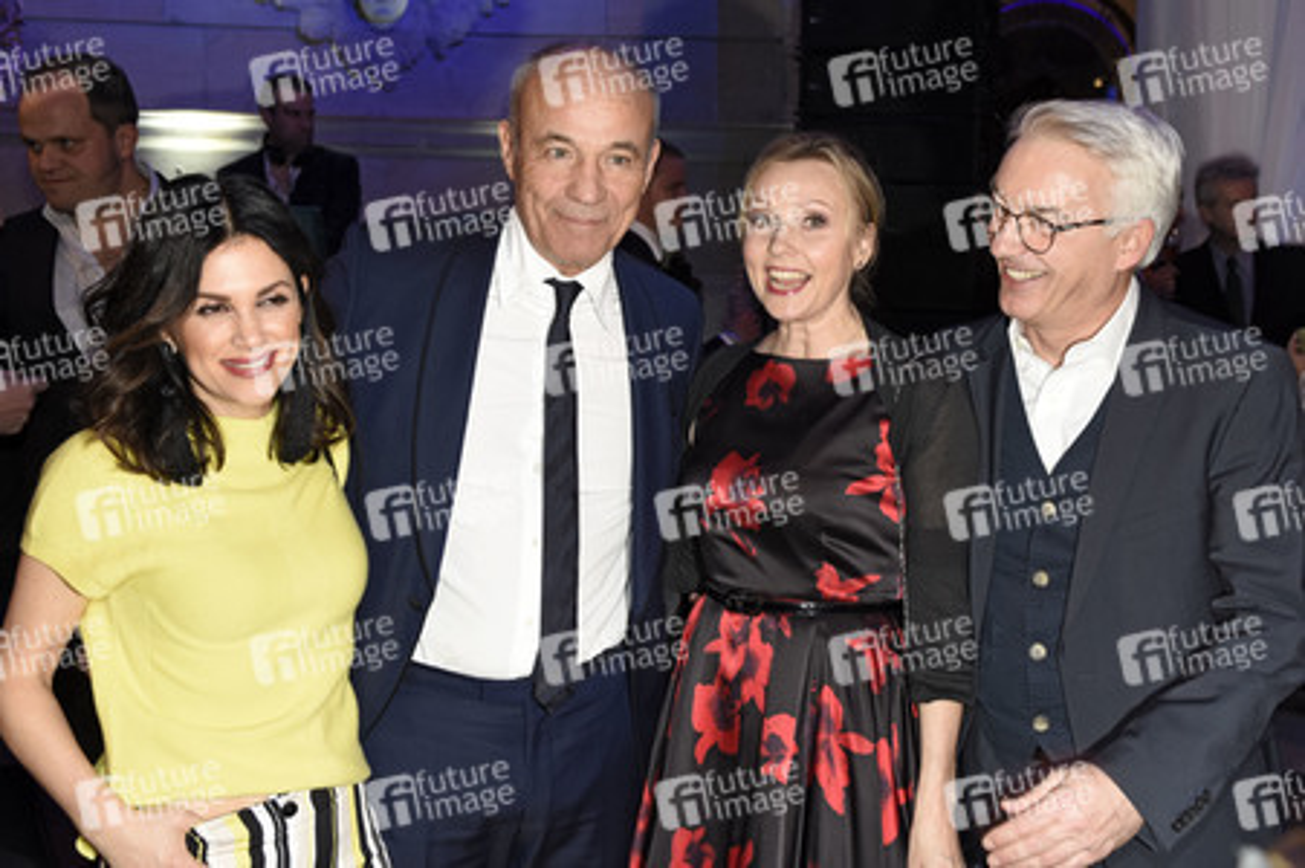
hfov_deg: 53.2
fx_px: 1304
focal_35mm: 36
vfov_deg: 36.8
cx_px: 652
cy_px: 434
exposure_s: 1/50
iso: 640
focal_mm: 24
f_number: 5
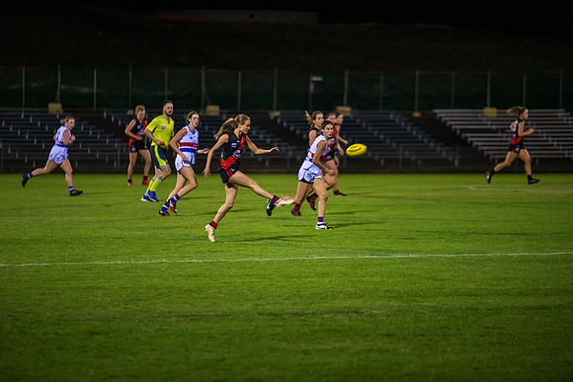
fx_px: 3577
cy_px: 209
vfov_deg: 6.1
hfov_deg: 9.2
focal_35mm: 225
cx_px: 259
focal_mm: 200
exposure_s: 1/800
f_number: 2.8
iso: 3200
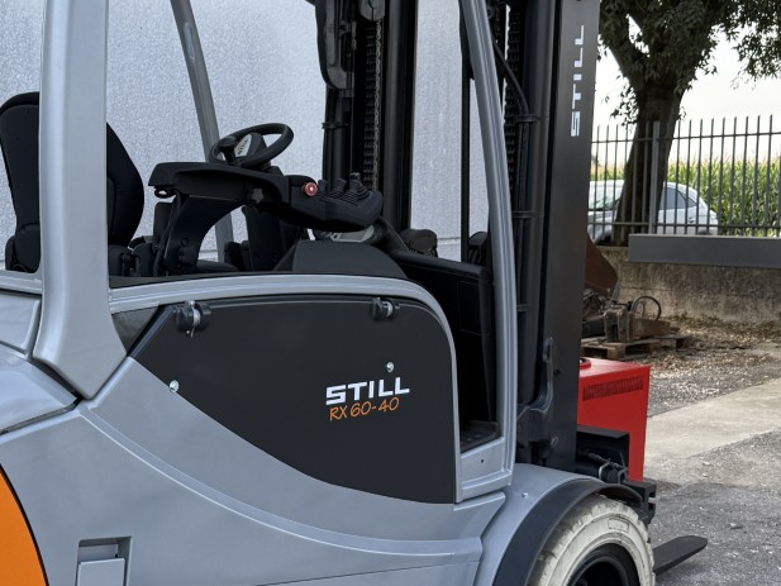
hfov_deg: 33.2
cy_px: 395
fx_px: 1264
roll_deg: +0.1
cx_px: 142
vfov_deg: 26.0
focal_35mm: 56
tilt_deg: -9.2
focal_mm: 6.76
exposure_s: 1/943
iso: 100
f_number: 1.78
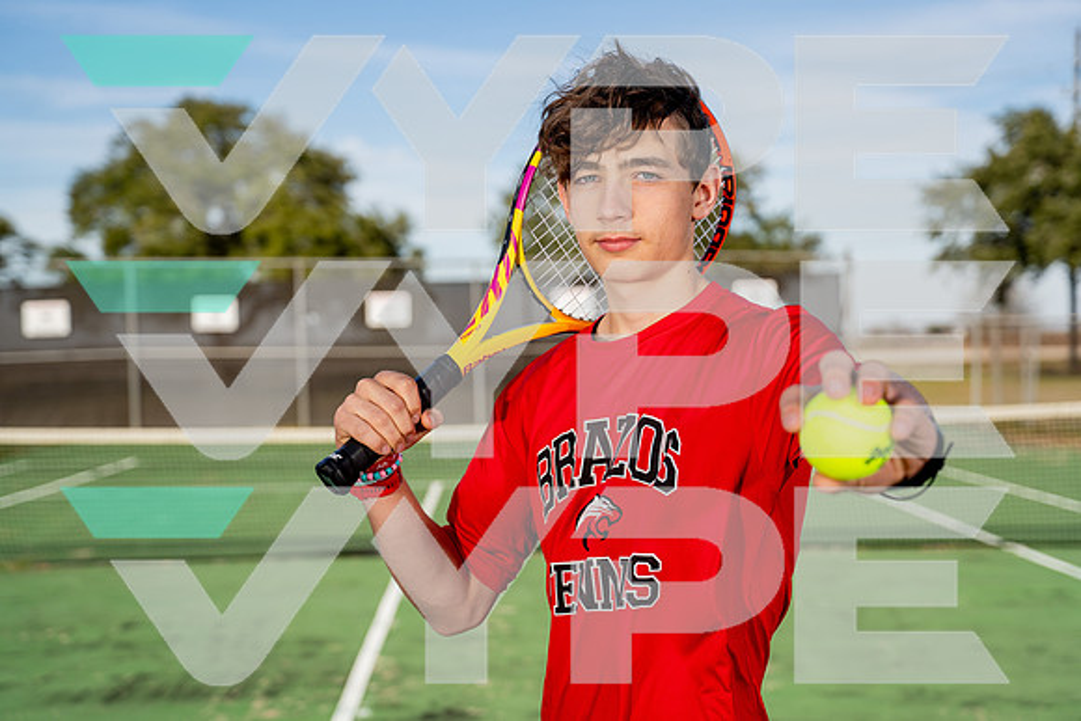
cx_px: 540
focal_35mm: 62
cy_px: 360
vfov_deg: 21.9
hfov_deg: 32.4
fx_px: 1862
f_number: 4
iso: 100
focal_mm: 62
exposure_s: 1/1250
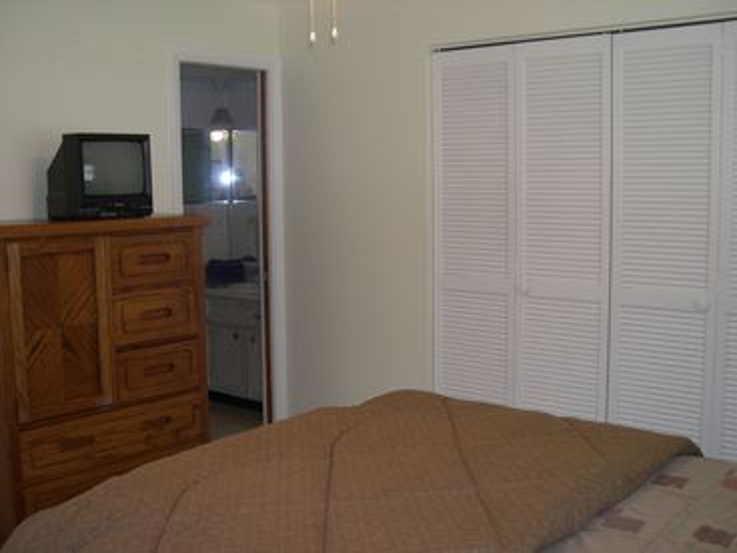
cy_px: 276
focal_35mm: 38
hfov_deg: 49.0
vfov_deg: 37.7
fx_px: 809
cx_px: 368
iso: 100
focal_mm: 8
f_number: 2.8
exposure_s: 1/30
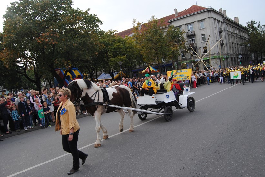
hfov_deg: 67.3
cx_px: 132
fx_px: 199
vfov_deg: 48.0
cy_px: 88
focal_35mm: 27
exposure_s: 1/160
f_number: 6.3
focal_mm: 18
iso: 100
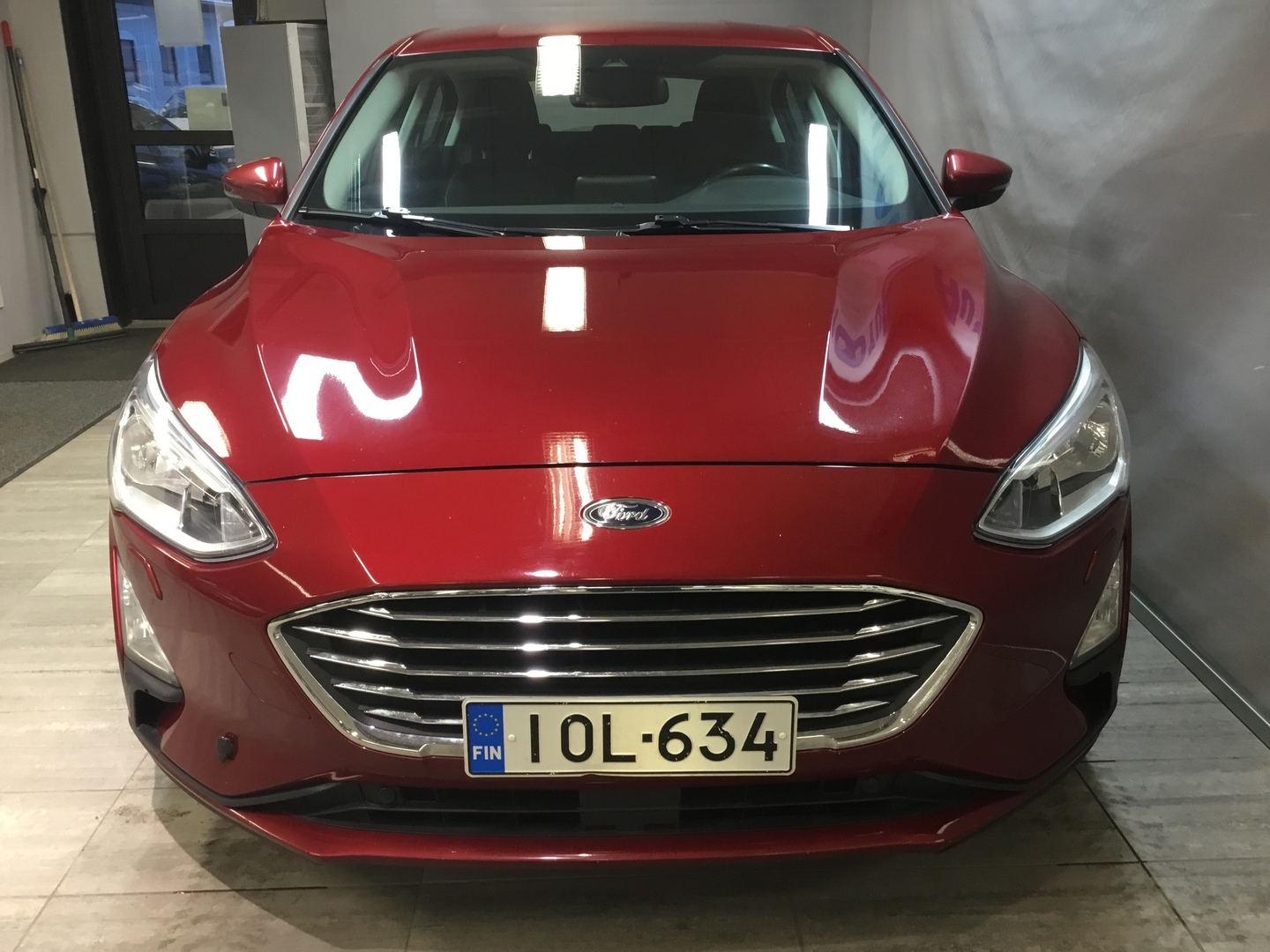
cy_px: 476
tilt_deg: -18.7
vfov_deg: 45.4
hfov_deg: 58.4
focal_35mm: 31
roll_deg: +1.9
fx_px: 1137
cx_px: 635
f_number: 2.4
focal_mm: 3.3
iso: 100
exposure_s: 1/33
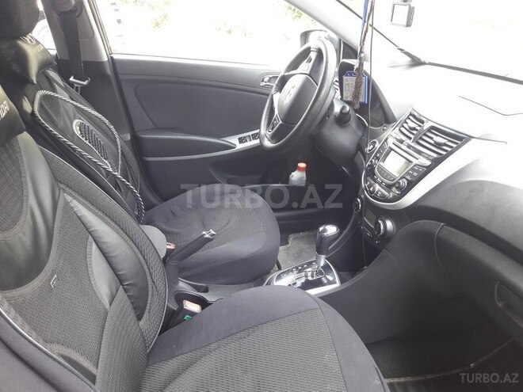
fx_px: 423
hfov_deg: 63.4
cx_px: 262
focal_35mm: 28
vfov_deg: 49.7
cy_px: 196
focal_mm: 3.7
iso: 50
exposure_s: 1/50
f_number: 1.9
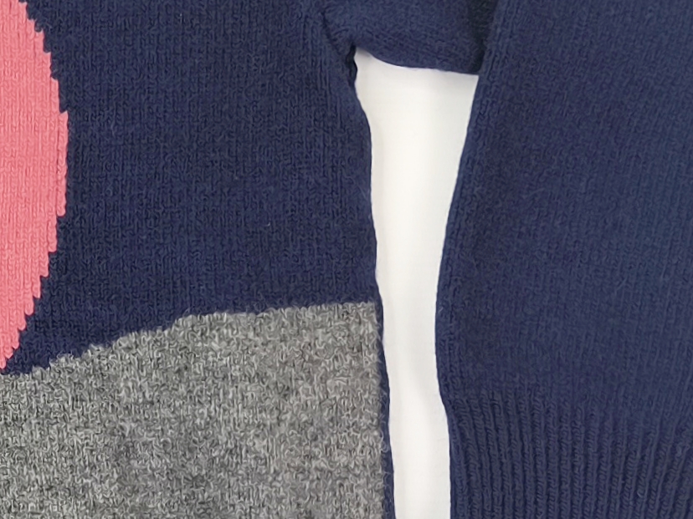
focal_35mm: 108
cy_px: 309
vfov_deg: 13.7
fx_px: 2162
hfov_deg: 16.3
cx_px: -418
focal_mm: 6.92
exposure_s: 1/100
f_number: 1.9
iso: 100
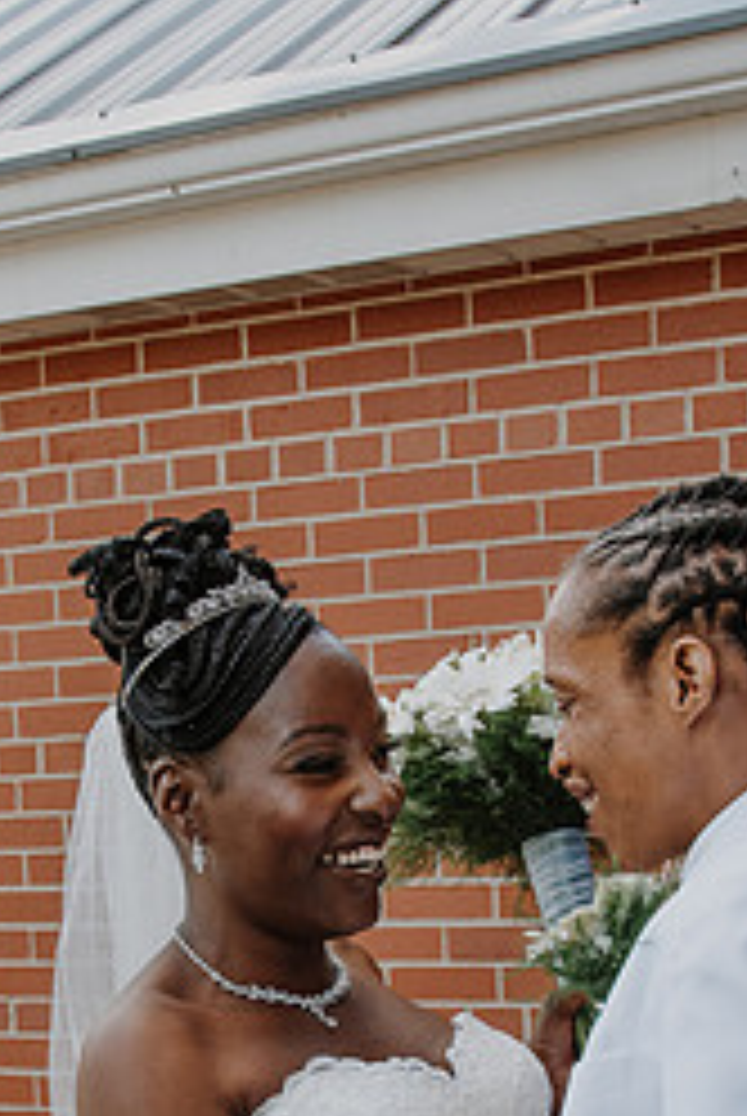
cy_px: 994
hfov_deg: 17.9
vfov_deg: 25.8
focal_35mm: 76
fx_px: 2359
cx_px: 232
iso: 400
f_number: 8
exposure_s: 1/250
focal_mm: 28
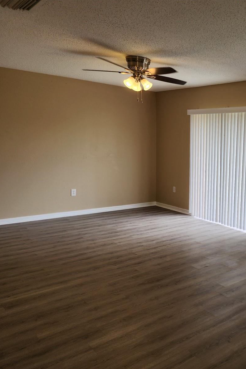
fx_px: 328
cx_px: 240
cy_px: 184
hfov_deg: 37.2
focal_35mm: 32
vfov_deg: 58.7
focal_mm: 6.4
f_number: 1.8
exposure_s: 1/120
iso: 32
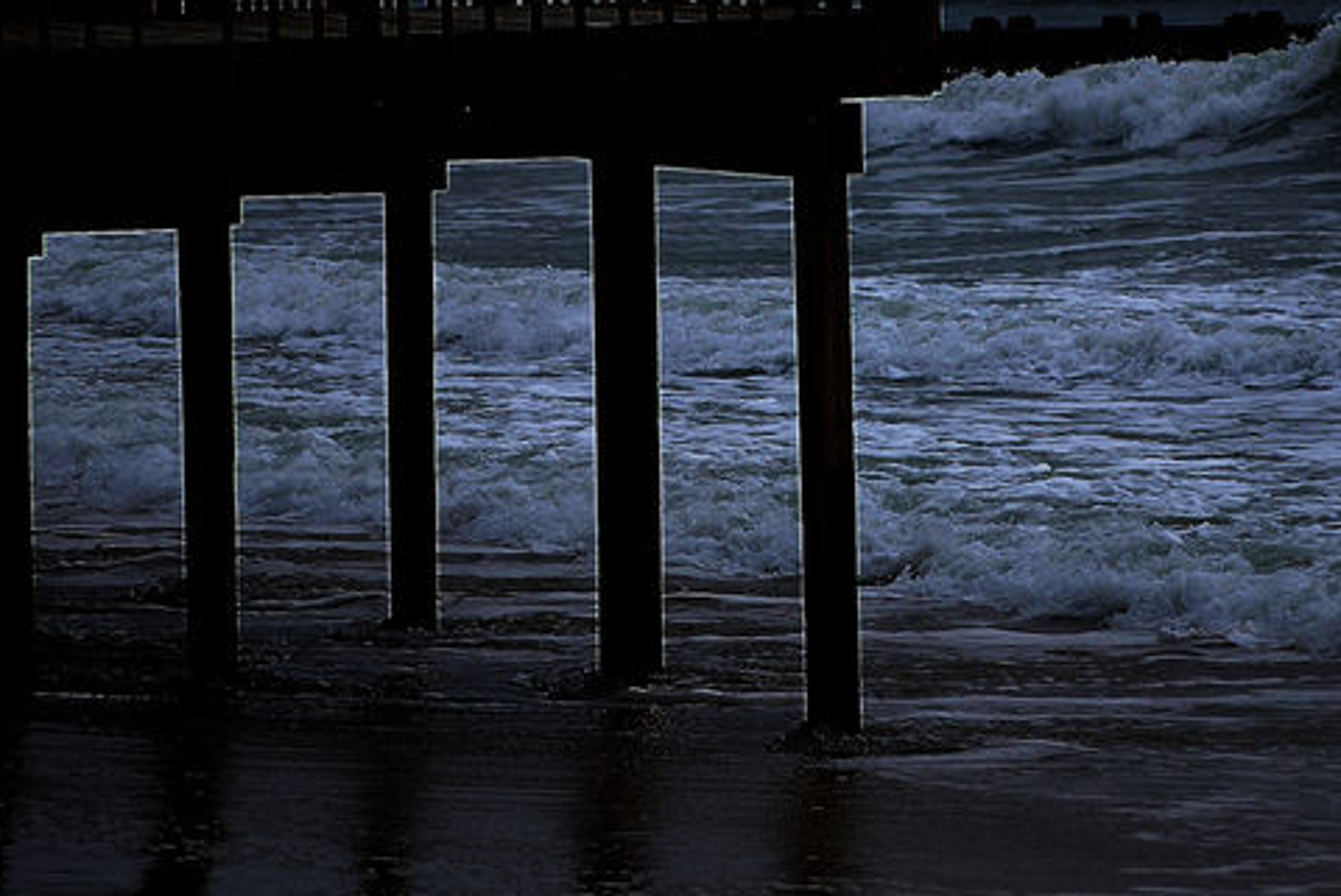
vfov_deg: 4.9
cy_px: 299
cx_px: 835
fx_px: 10477
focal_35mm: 281
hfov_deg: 7.3
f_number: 4.5
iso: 160
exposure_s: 1/1000
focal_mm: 100
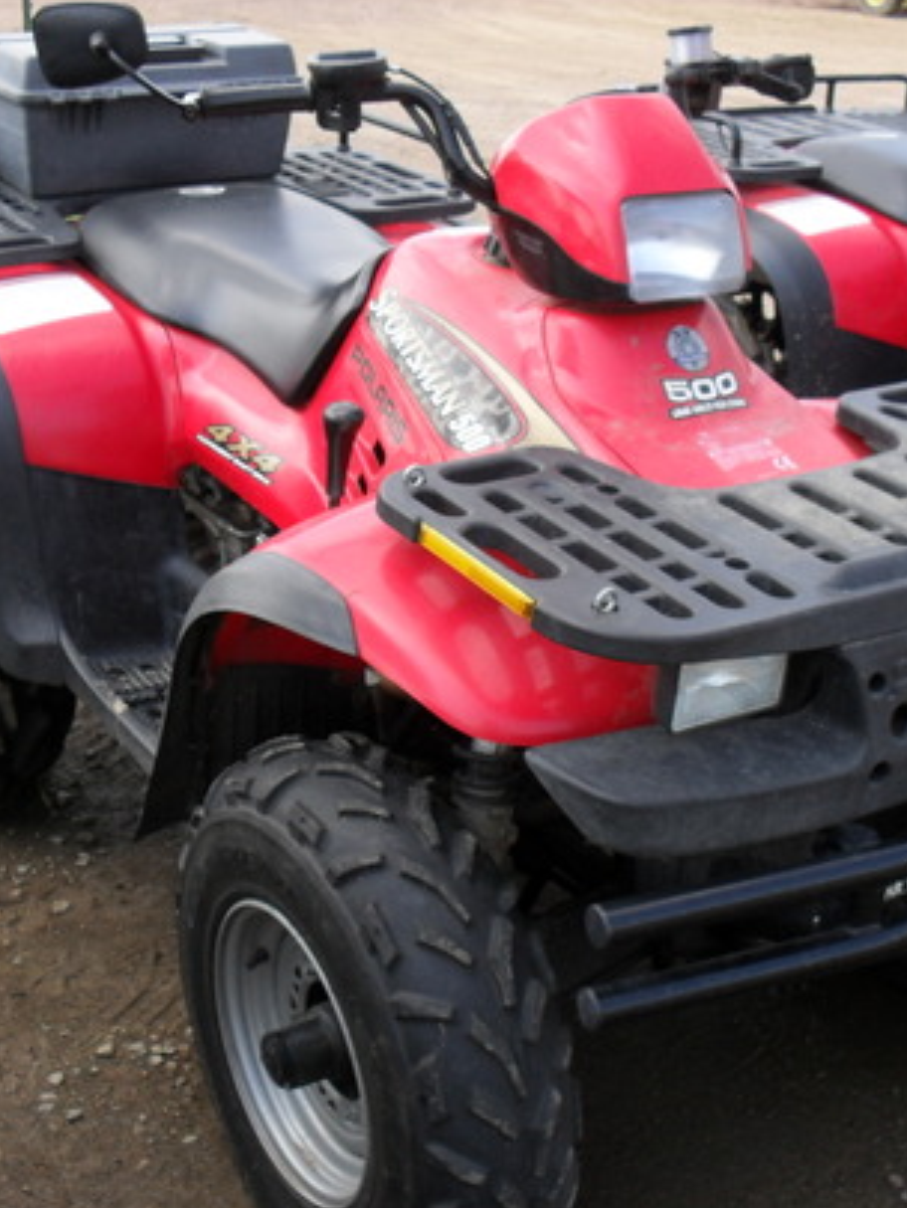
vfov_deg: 40.4
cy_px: 605
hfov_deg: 30.9
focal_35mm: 47
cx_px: 448
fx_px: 1641
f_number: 3.2
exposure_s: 1/350
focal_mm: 6.3
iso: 100
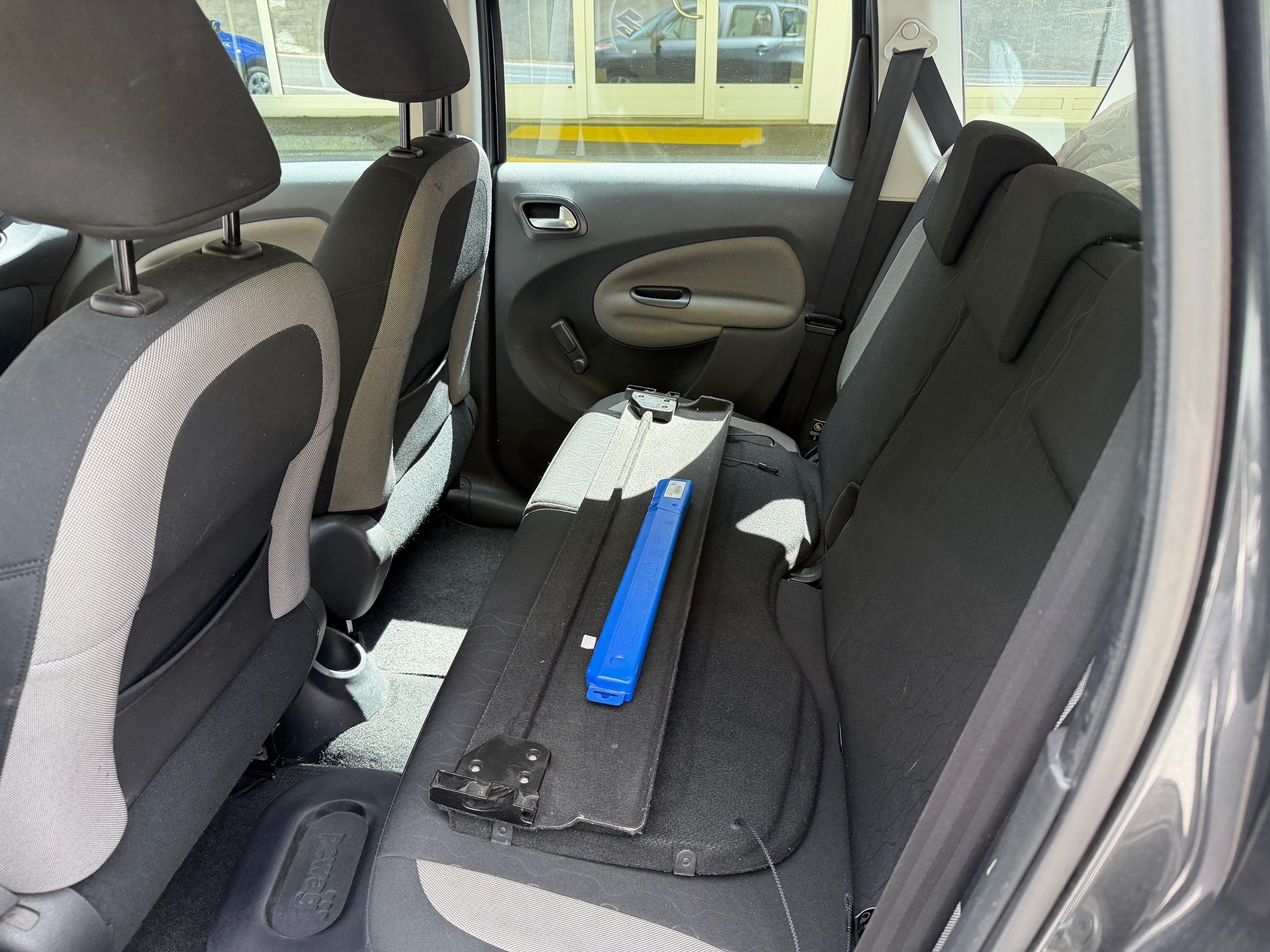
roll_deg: +0.7
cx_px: 635
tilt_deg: -27.1
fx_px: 881
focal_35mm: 24
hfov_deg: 71.6
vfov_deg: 56.8
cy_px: 476
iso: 160
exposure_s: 1/215
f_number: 1.78
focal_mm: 6.76
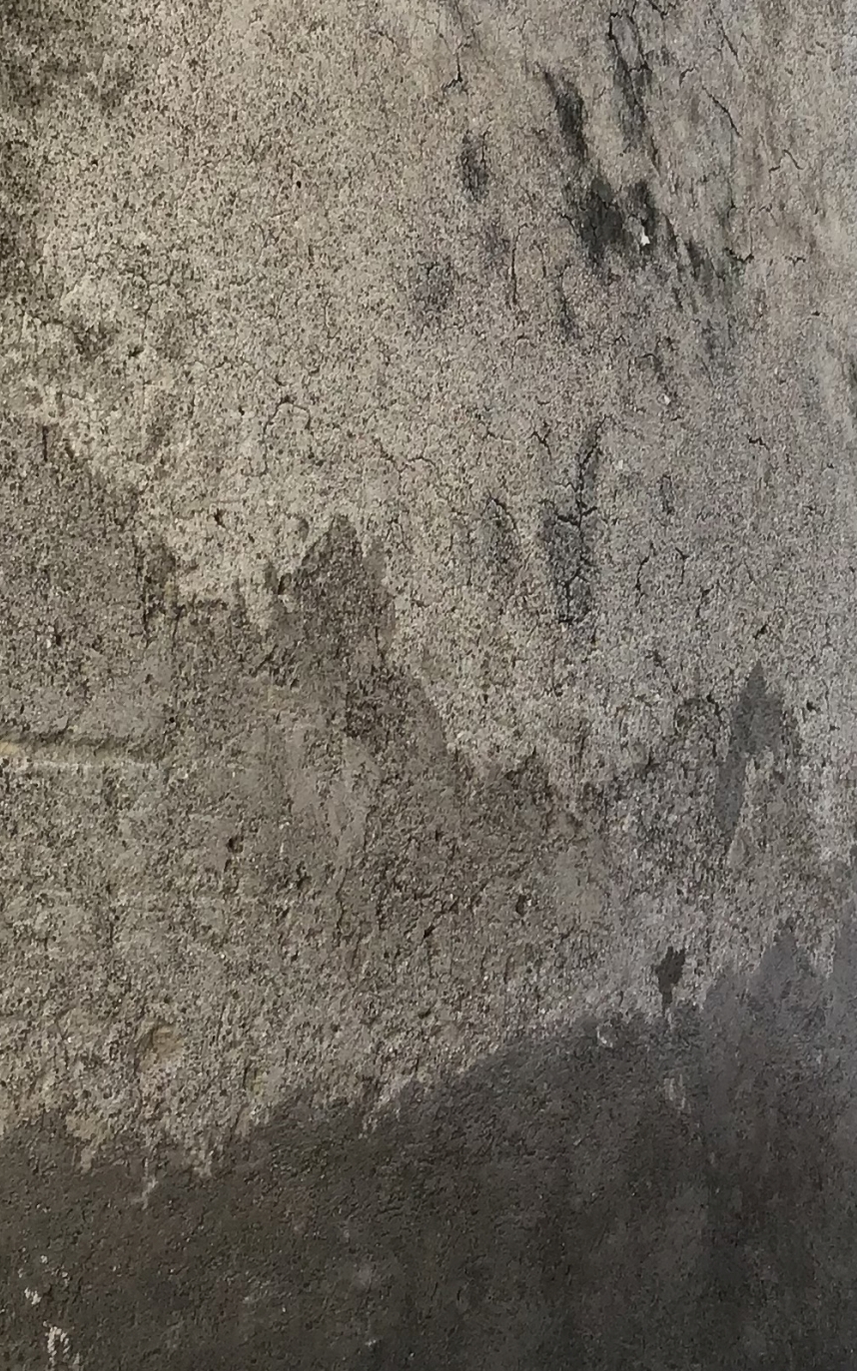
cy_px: 541
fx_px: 2504
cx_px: 676
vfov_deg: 30.5
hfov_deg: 19.2
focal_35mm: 67
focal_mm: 3.3
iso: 25
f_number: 2.4
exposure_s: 1/100
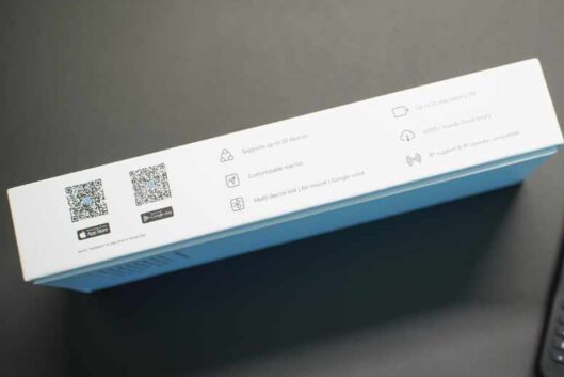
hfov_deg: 39.5
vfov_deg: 27.2
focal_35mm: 50
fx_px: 778
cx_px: 367
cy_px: 182
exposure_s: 1/50
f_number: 2.2
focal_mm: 25
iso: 100
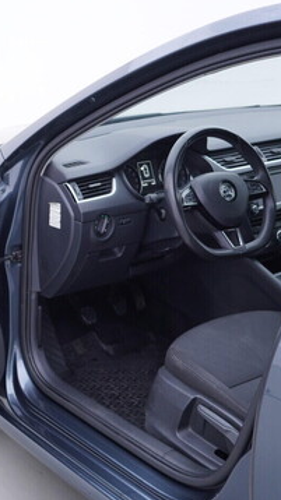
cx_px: 7
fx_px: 769
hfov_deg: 20.1
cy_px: 248
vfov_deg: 36.0
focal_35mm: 58
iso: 125
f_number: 3.2
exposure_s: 1/50
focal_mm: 24
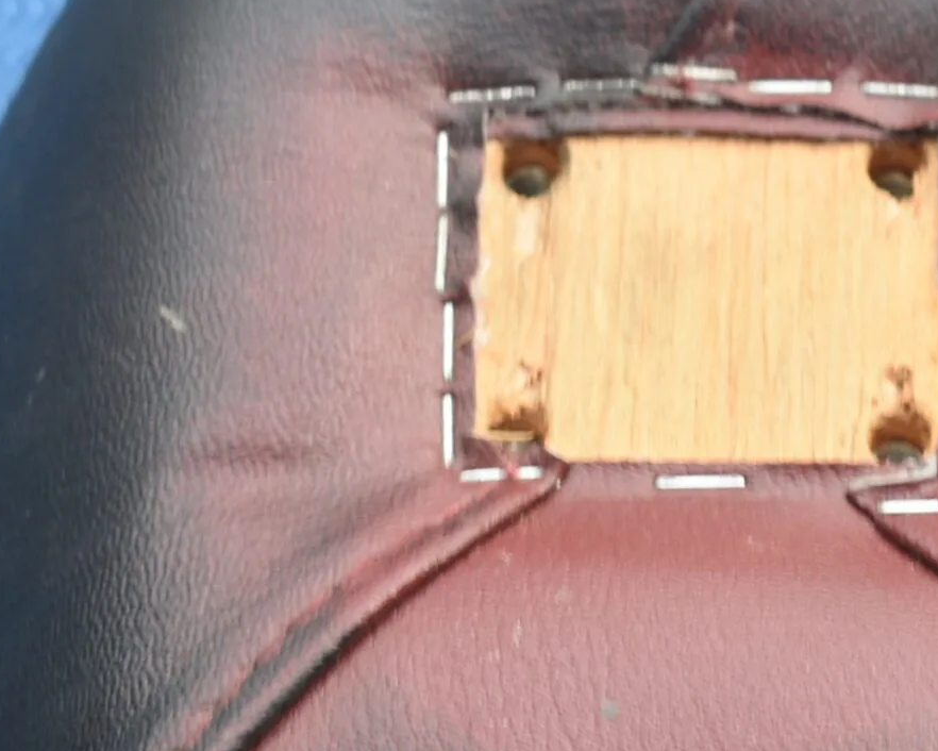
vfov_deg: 11.1
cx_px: 689
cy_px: 405
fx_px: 3860
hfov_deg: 13.8
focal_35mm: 139
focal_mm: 34
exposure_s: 1/125
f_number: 5.6
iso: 220
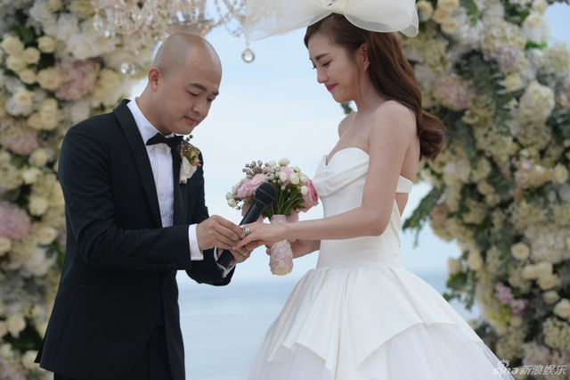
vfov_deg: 11.2
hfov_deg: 16.8
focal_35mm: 122
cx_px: 285
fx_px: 1931
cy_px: 190
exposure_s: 1/1600
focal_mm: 122
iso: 640
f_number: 2.8
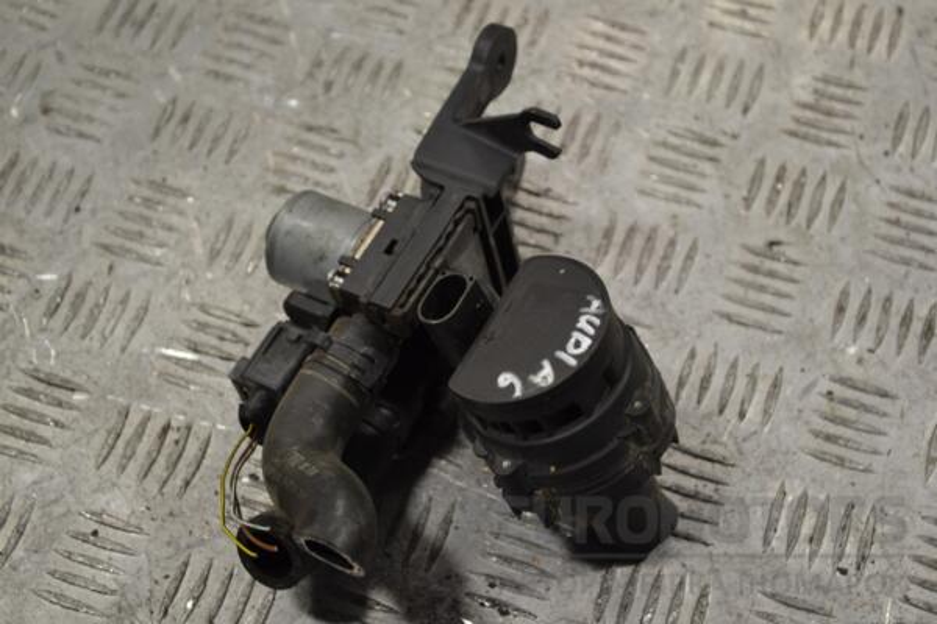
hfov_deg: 28.1
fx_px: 1874
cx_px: 468
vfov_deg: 18.9
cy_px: 312
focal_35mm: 72
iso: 400
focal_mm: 48
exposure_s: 1/100
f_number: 5.3
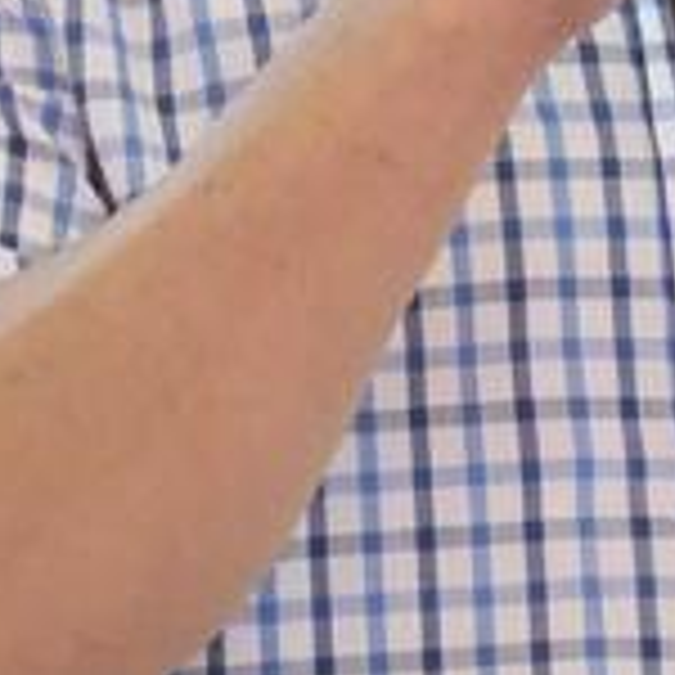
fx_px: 15686
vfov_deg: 2.5
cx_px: 702
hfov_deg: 2.5
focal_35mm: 711
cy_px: -511
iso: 6400
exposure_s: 1/150
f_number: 4.2
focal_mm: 104.9
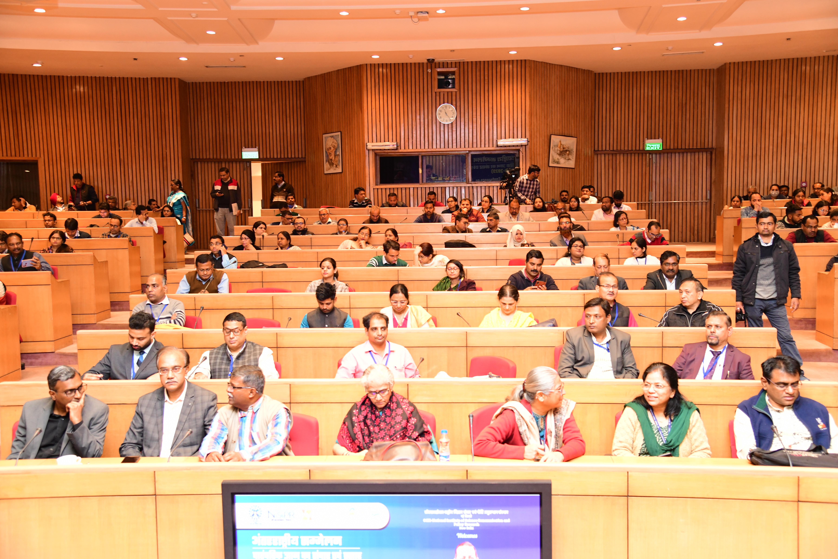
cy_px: 280
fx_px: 791
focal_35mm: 34
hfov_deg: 55.8
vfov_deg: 38.9
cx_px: 419
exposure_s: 1/30
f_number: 4.5
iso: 2000
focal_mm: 34
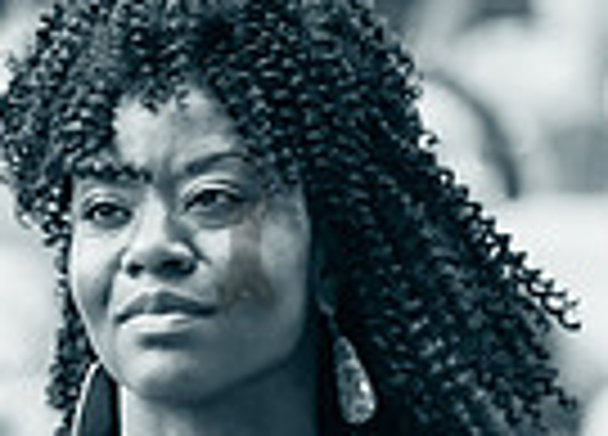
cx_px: 216
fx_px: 9776
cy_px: 694
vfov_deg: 2.6
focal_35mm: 565
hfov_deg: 3.6
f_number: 2.8
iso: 2000
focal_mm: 125
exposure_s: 1/250
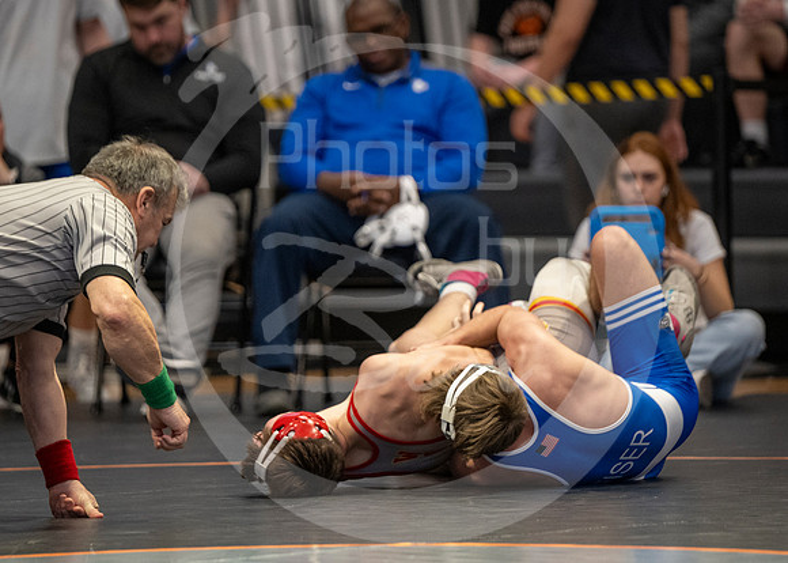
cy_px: 363
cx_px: 394
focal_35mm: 281
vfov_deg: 5.1
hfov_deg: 7.2
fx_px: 6285
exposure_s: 1/1000
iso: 3200
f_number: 2.8
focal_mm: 185
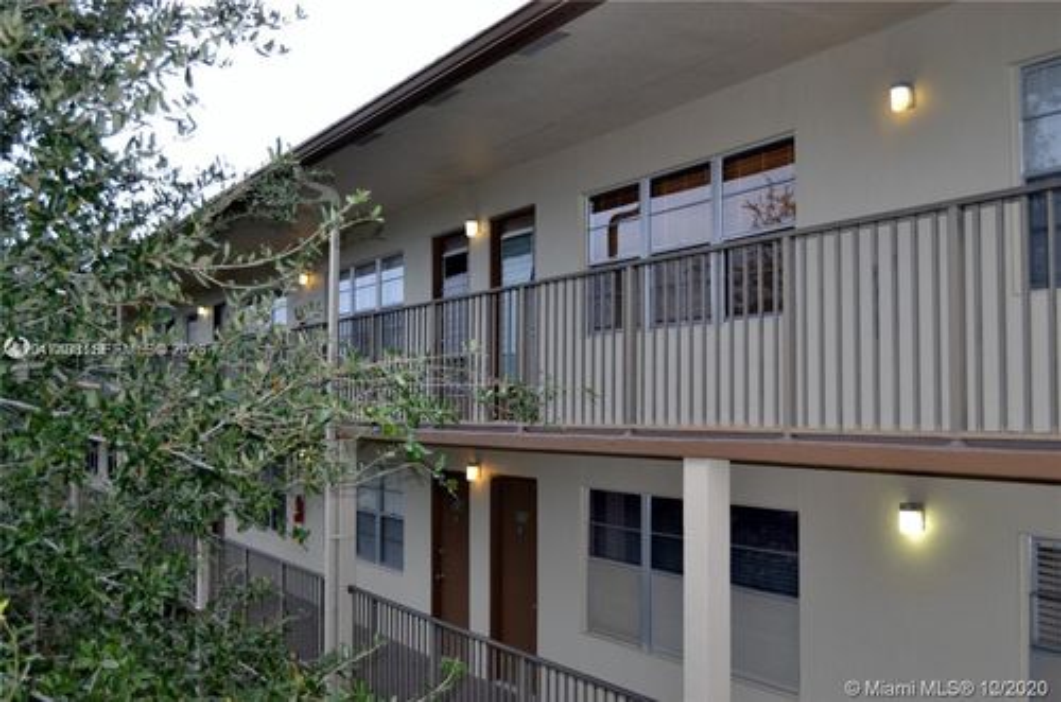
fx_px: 1147
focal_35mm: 39
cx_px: 530
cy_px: 351
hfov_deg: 49.6
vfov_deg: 34.1
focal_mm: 26
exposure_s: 1/80
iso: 400
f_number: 4.2
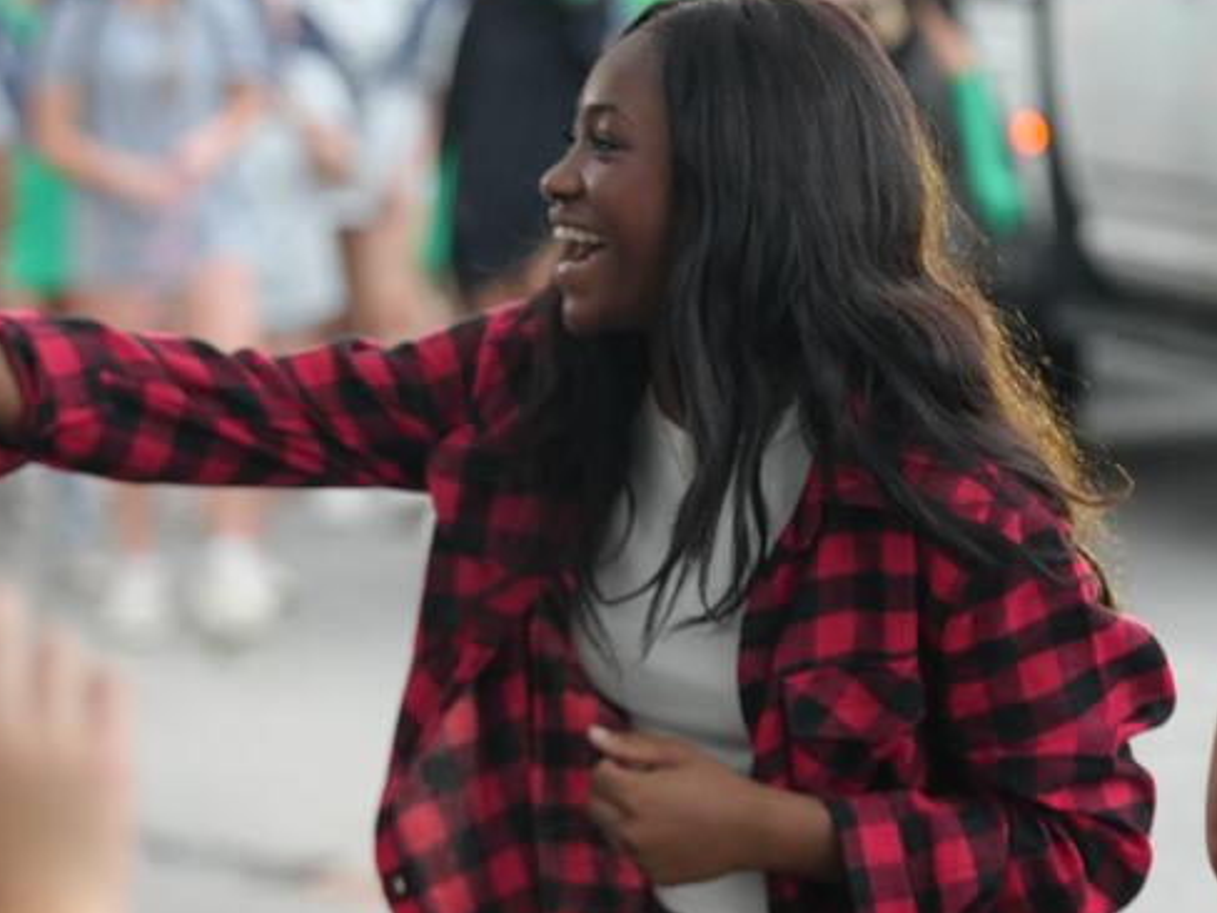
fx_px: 8789
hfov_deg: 7.9
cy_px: 577
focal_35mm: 250
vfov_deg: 5.9
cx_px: 319
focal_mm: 124
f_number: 4
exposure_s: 1/160
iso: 2000
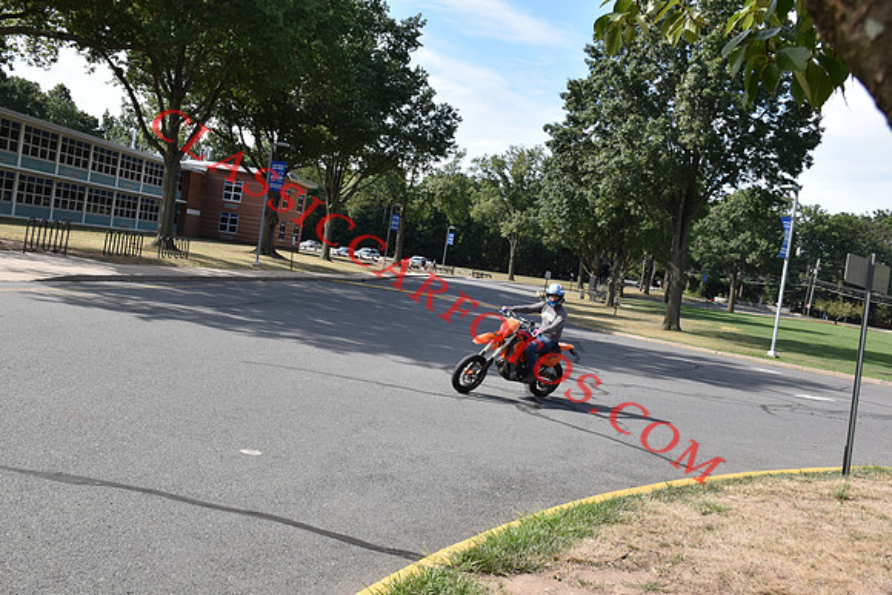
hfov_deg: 53.1
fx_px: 892
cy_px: 298
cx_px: 446
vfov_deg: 36.9
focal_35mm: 36
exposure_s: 1/250
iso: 250
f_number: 8
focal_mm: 24
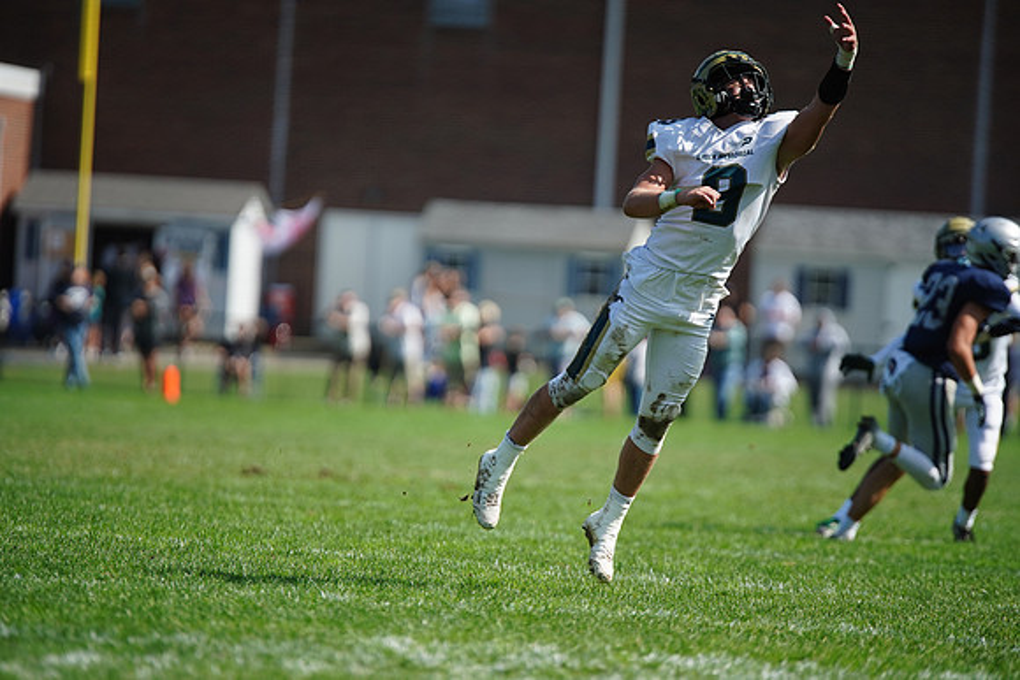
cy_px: 340
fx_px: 8502
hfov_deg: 6.9
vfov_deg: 4.6
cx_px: 510
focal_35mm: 300
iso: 400
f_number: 2.8
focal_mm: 300
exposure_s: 1/4000
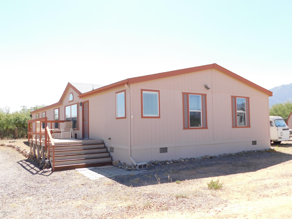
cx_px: 146
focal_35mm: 30
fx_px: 253
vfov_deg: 46.8
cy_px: 110
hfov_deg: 60.0
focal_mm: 5.3
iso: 125
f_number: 3.2
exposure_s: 1/640
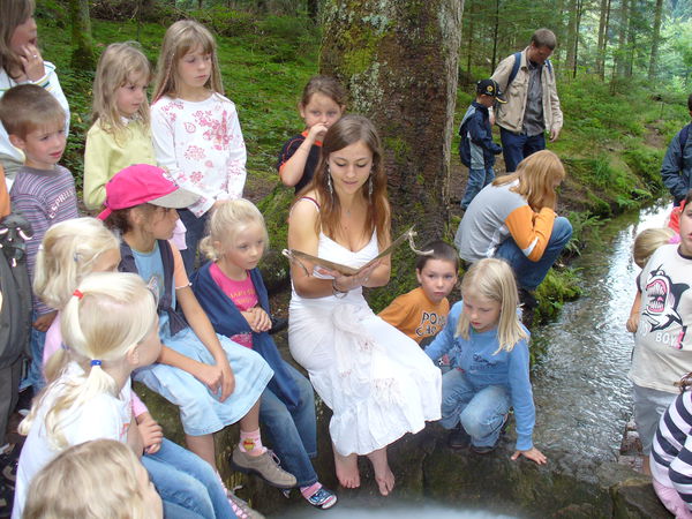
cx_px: 346
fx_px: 740
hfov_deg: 50.1
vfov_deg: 38.7
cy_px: 260
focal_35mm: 37
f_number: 2.8
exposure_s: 1/30
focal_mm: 6.1
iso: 100
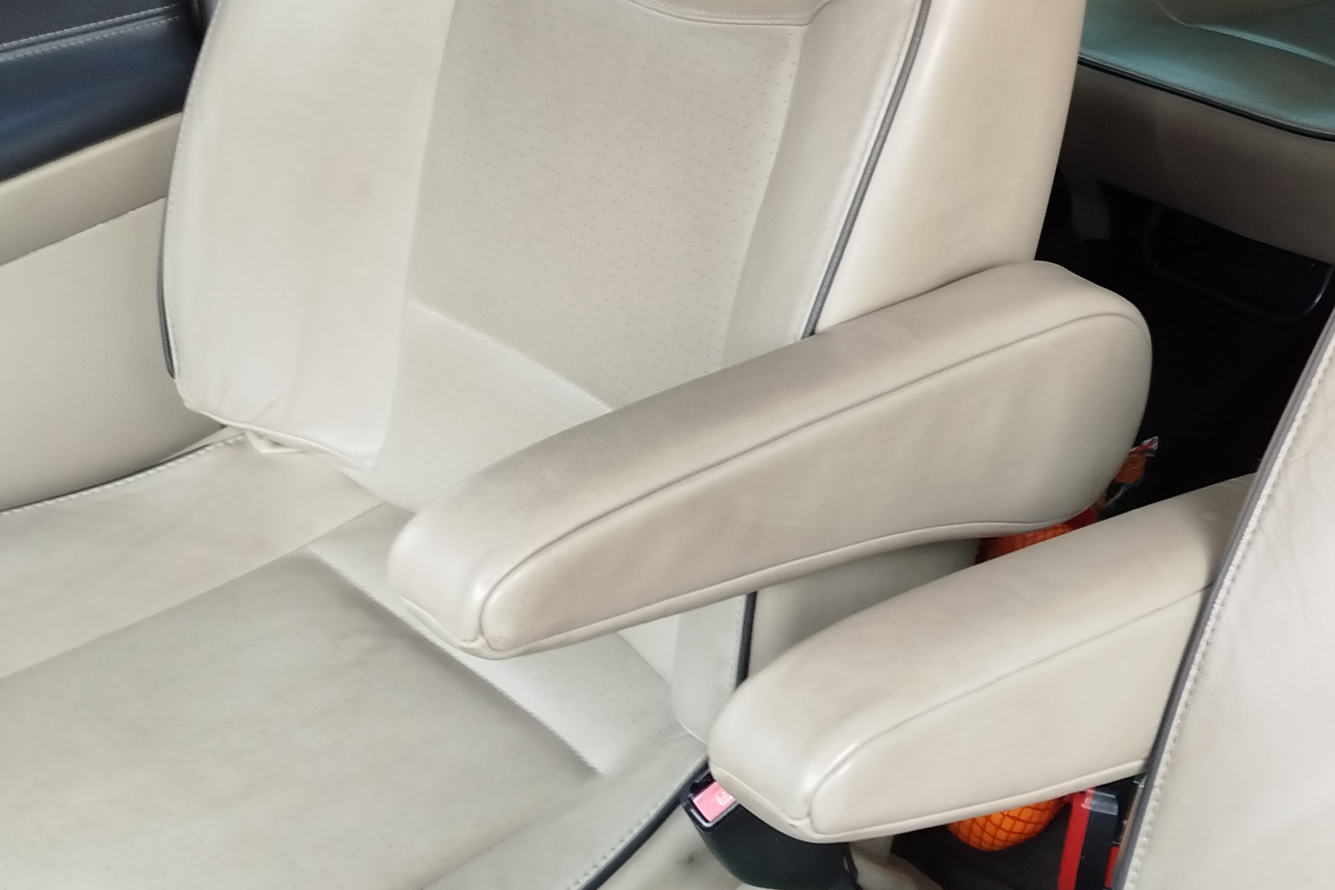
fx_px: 1854
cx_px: 1310
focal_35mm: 50
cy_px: -56
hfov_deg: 36.0
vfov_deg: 25.3
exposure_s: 1/33
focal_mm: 5.31
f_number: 1.7
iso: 320
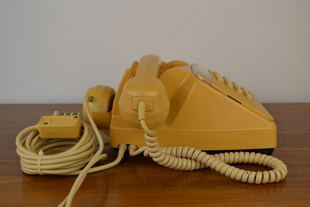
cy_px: 104
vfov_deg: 30.9
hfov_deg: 45.0
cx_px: 155
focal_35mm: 44
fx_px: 375
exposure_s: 1/125
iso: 125
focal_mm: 29
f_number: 5.6
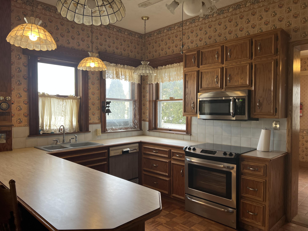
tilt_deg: -2.6
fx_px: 231
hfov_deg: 67.3
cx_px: 154
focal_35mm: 26
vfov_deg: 53.1
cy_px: 116
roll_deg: +0.2
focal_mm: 5.7
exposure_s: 1/120
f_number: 1.5
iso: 100
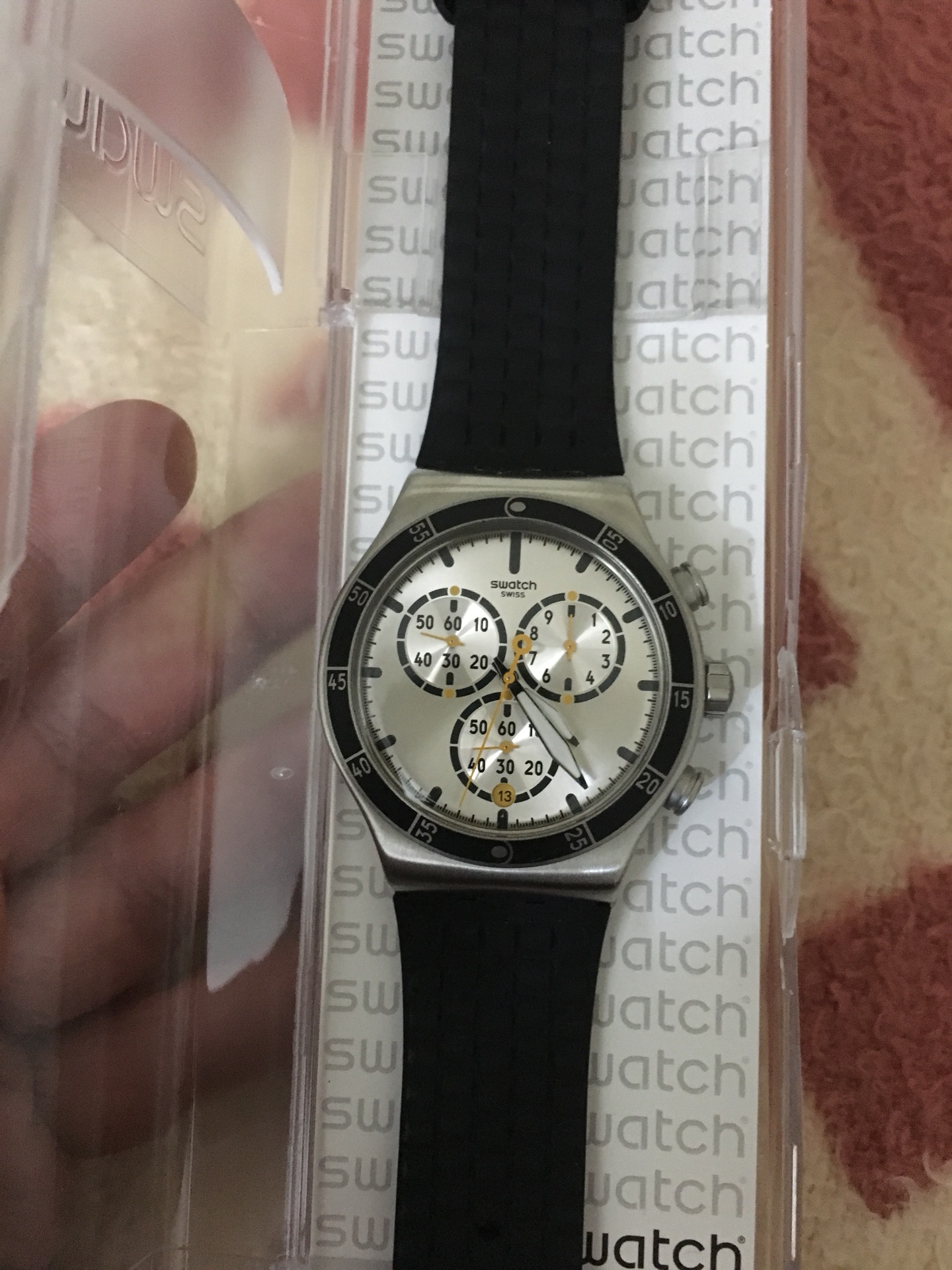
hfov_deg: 48.2
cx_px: 476
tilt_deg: -70.3
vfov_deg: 61.7
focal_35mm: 29
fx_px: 1063
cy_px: 635
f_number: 2.2
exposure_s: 1/17
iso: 500
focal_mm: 4.15
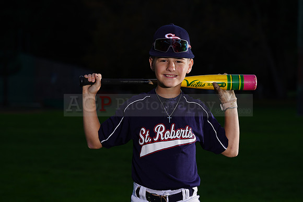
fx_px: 1440
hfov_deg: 12.0
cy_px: 101
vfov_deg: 8.0
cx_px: 152
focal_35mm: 171
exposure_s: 1/160
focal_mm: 171
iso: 200
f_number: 8
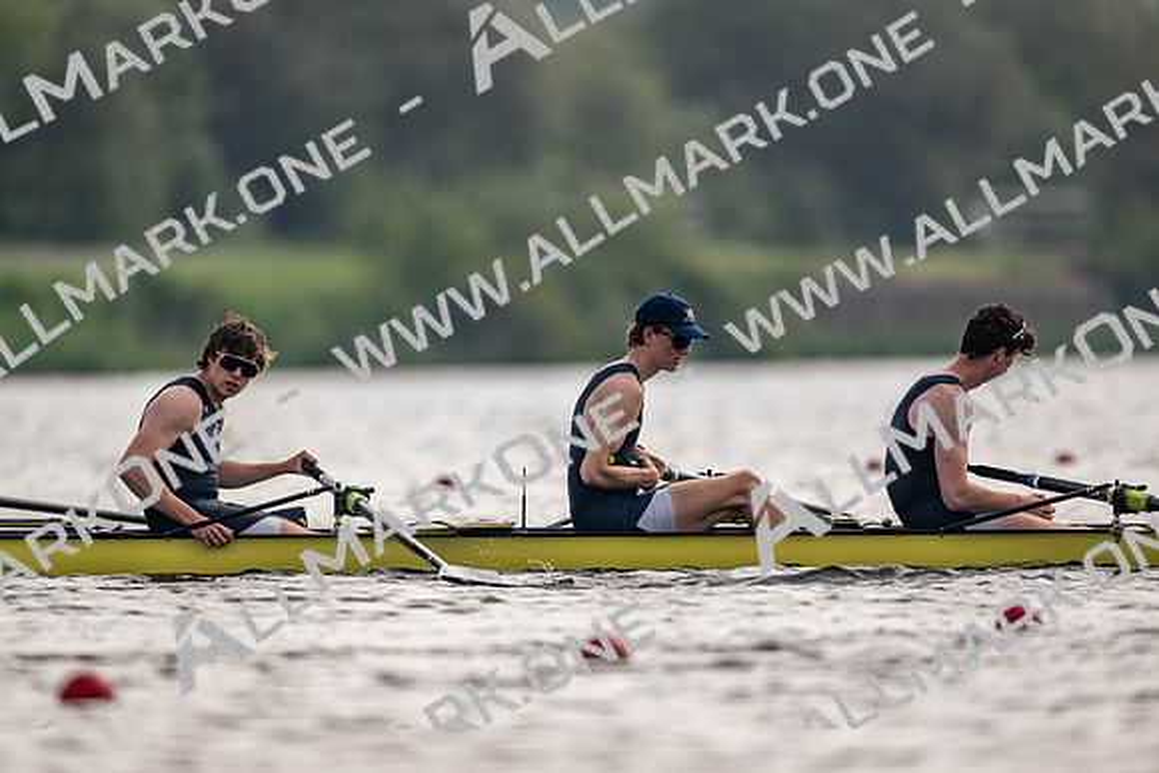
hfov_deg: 3.4
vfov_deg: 2.3
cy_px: 386
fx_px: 19320
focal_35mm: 600
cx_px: 580
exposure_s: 1/2500
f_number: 4
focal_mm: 600
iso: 280
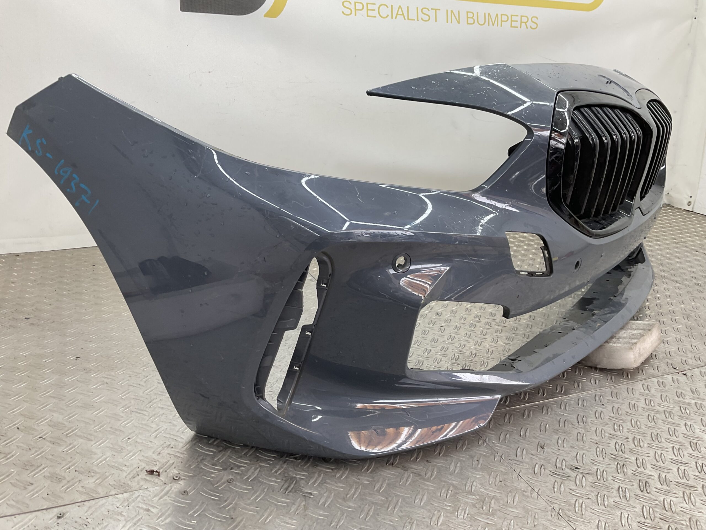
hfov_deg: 61.7
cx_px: 353
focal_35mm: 29
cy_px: 265
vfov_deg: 48.2
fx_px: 591
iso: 25
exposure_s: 1/100
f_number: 1.8
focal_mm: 3
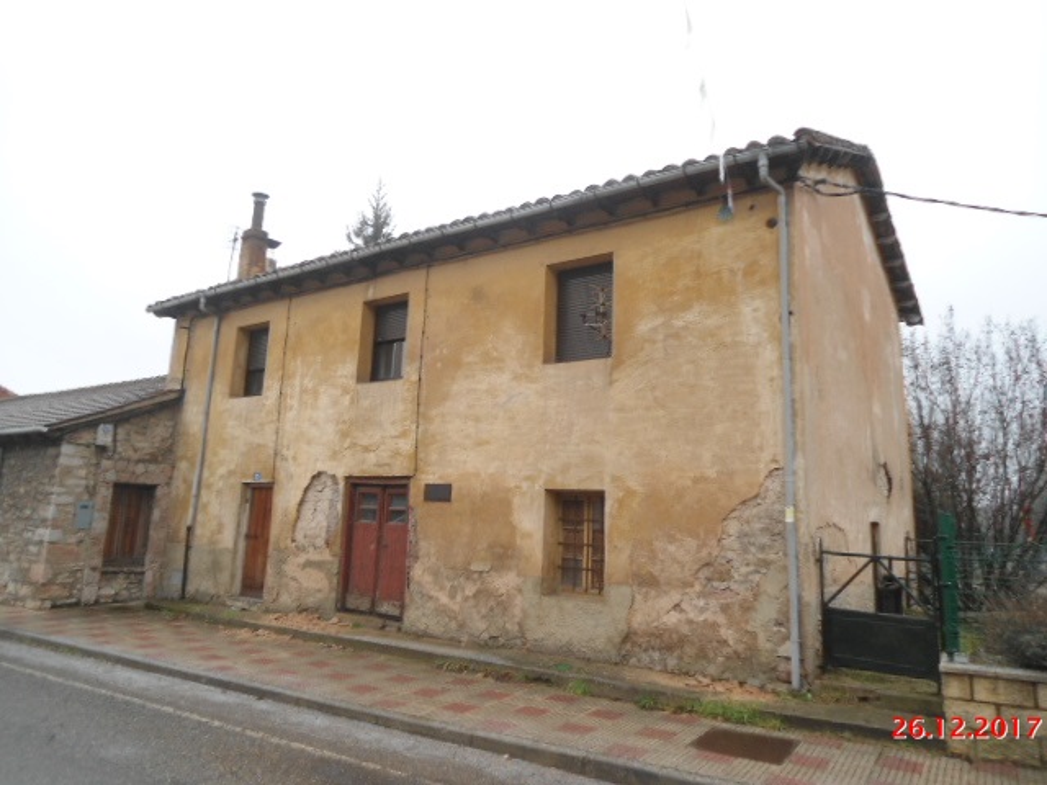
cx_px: 524
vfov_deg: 53.1
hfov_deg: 67.3
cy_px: 392
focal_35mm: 26
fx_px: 786
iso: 80
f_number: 2.8
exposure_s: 1/50
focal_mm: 4.7
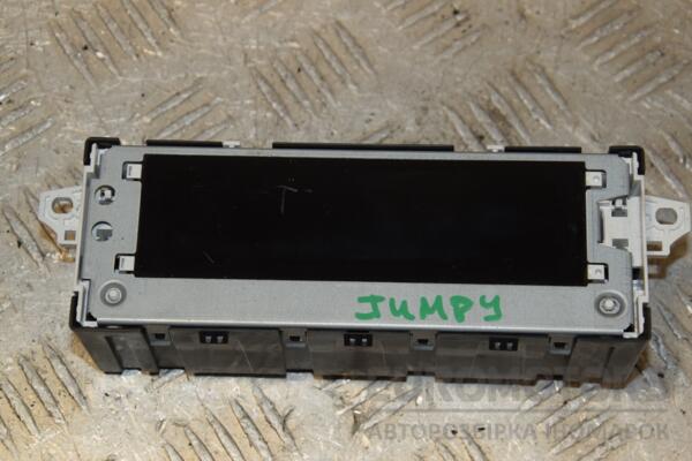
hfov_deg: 20.6
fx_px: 1903
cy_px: 230
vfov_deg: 13.8
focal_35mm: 99
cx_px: 346
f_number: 8
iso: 800
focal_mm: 66
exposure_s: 1/200
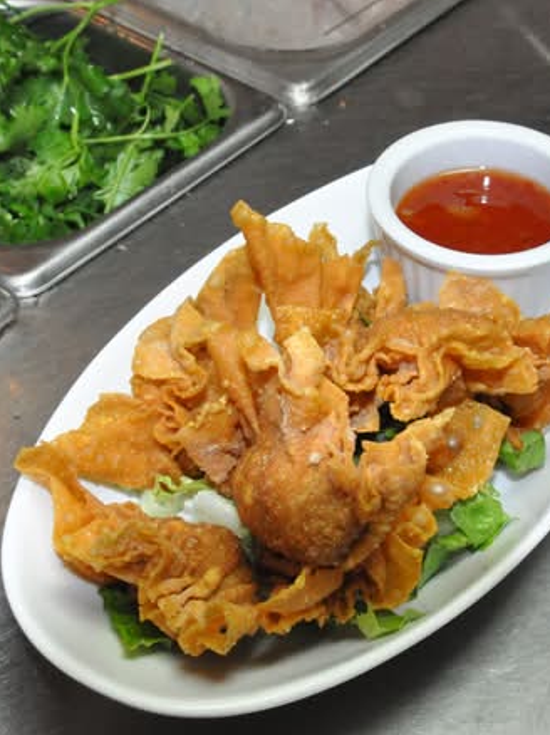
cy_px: 368
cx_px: 350
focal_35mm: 61
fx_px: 1294
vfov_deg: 31.7
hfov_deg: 23.9
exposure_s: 1/30
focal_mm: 28
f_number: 11
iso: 3200
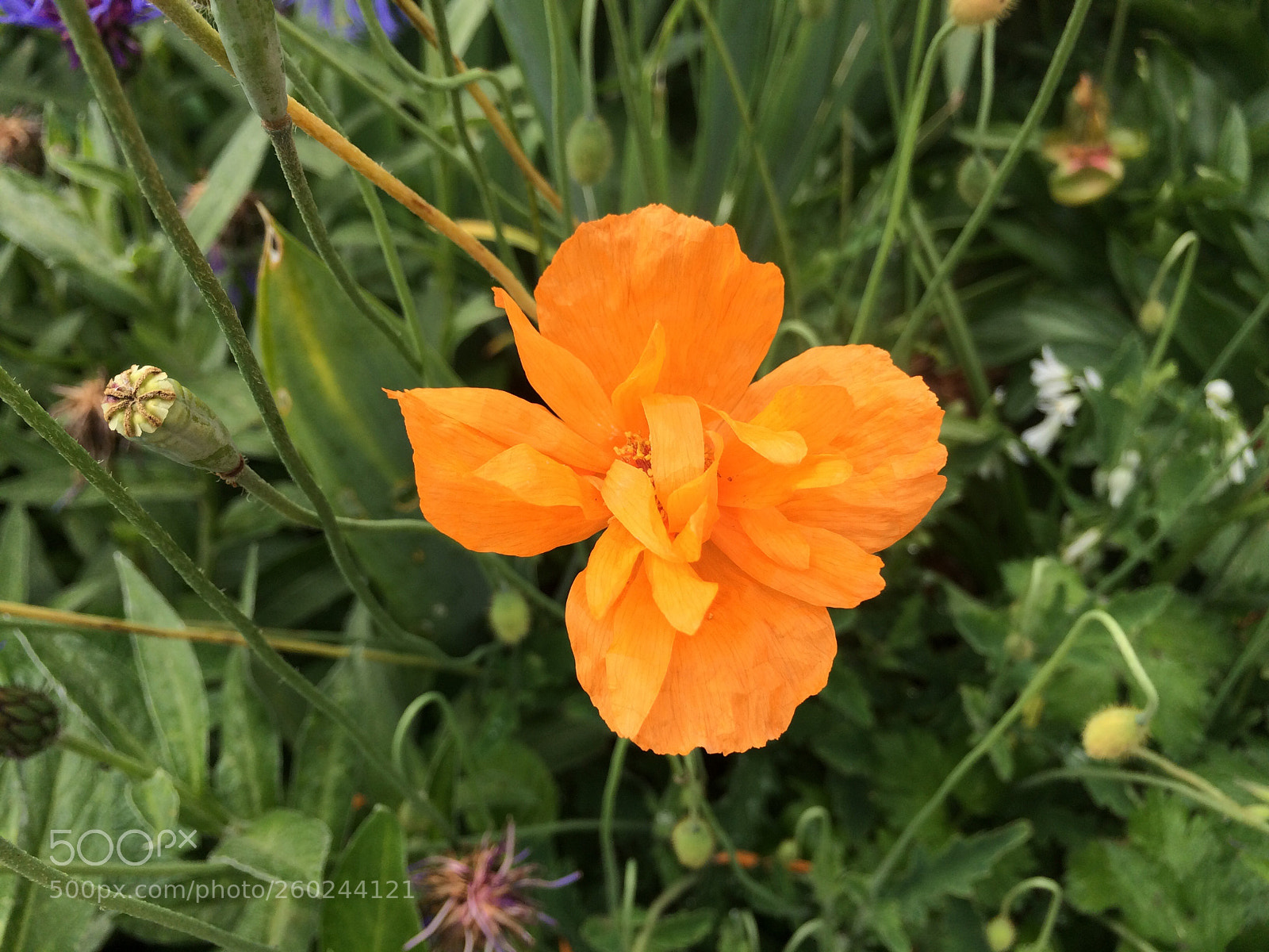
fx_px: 1063
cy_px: 476
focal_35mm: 29
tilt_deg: -38.8
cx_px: 634
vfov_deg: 48.2
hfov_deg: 61.7
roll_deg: -2.0
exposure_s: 1/1109
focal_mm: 4.15
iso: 32
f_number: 2.2
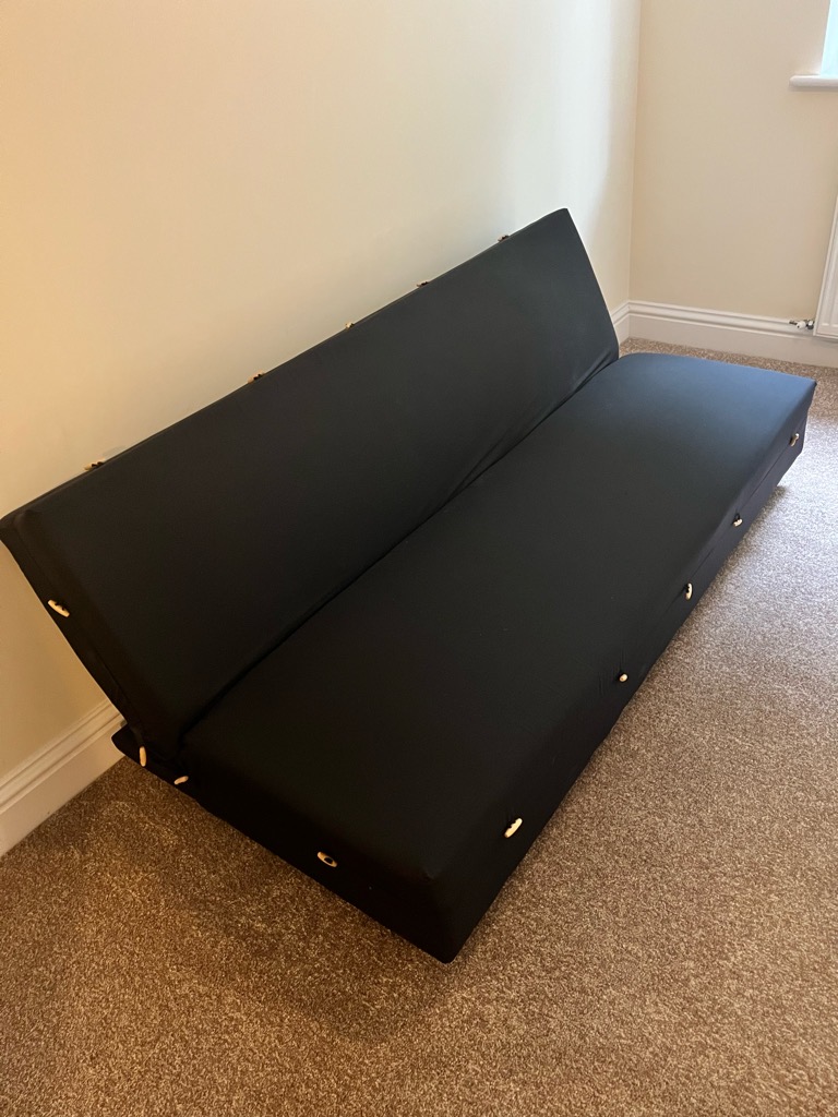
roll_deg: +10.7
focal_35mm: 26
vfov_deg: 67.3
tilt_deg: -35.5
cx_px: 419
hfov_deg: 53.1
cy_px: 558
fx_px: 839
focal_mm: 5.1
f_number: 1.6
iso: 500
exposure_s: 1/25
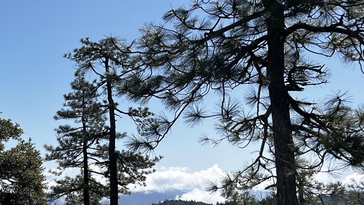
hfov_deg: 30.4
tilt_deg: +6.2
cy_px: 133
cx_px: -32
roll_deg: +0.0
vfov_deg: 19.4
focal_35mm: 62
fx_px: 598
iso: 50
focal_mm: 5.7
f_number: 1.5
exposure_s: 1/4831
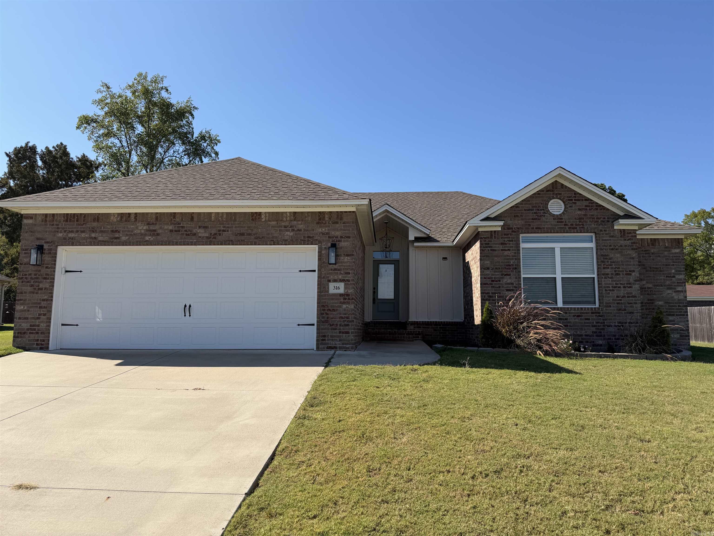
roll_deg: +0.2
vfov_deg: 56.8
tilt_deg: +6.9
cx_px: 357
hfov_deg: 71.6
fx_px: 495
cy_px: 268
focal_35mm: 24
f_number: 1.78
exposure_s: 1/4405
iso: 80
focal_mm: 6.76
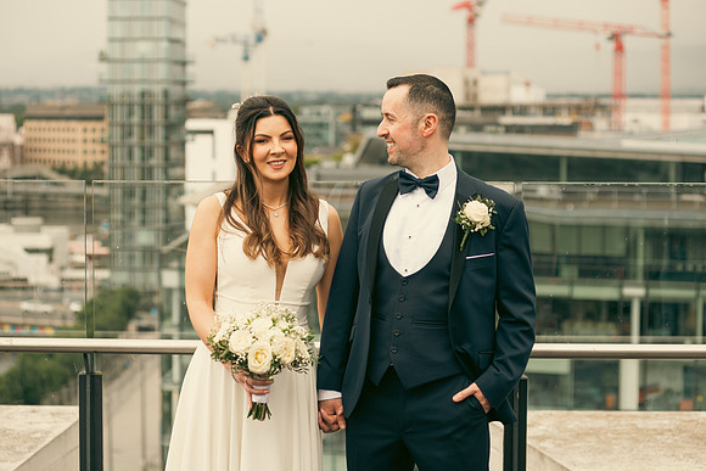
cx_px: 353
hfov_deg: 25.4
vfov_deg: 17.1
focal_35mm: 80
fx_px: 1569
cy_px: 236
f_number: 3.5
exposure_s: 1/250
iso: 160
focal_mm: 80
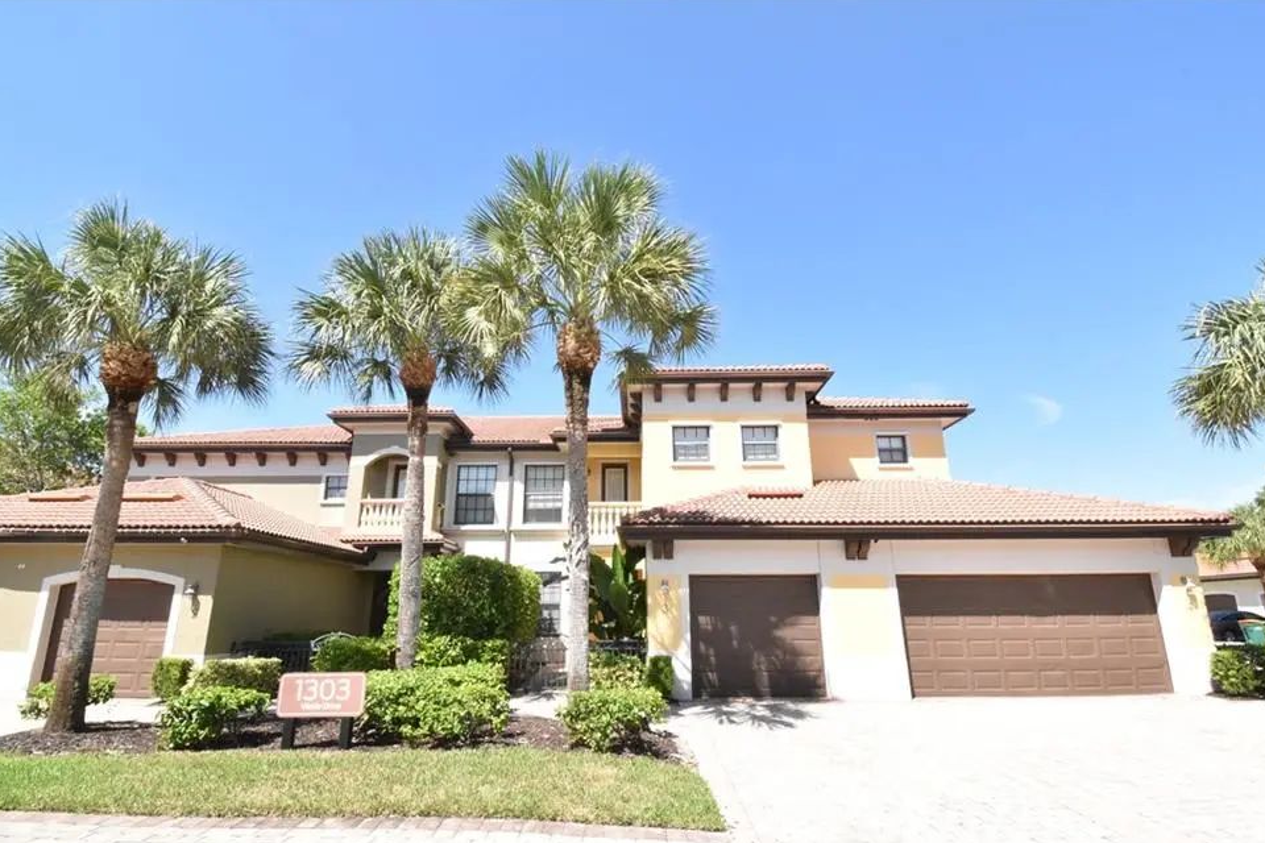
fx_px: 562
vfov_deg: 73.7
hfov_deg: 96.7
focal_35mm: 16
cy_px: 445
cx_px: 626
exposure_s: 1/200
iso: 1600
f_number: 22
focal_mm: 10
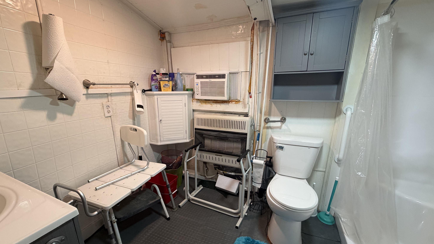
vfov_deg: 66.9
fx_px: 184
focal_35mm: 16
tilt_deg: -15.9
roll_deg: +1.0
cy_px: 134
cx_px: 212
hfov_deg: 99.4
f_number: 2.2
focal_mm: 2.22
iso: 250
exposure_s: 1/120
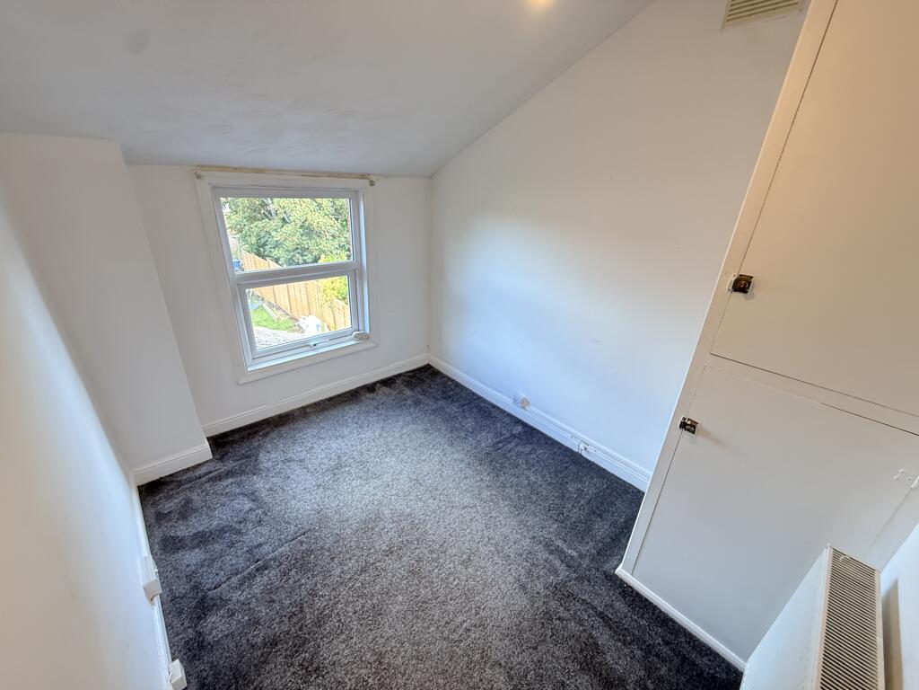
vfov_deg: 85.7
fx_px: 372
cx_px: 460
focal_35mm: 14
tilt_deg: -25.2
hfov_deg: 102.1
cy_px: 345
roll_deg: -1.6
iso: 400
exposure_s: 1/60
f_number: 2.2
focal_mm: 2.22
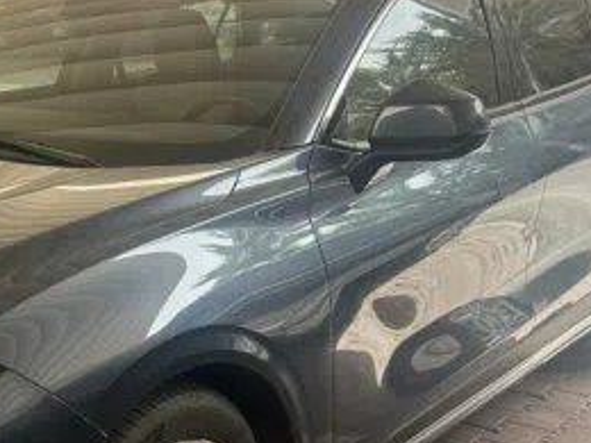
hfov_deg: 28.6
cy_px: 284
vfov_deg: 22.9
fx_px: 1093
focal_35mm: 64
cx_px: 14
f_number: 1.5
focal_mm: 5.7
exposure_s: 1/314
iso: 50
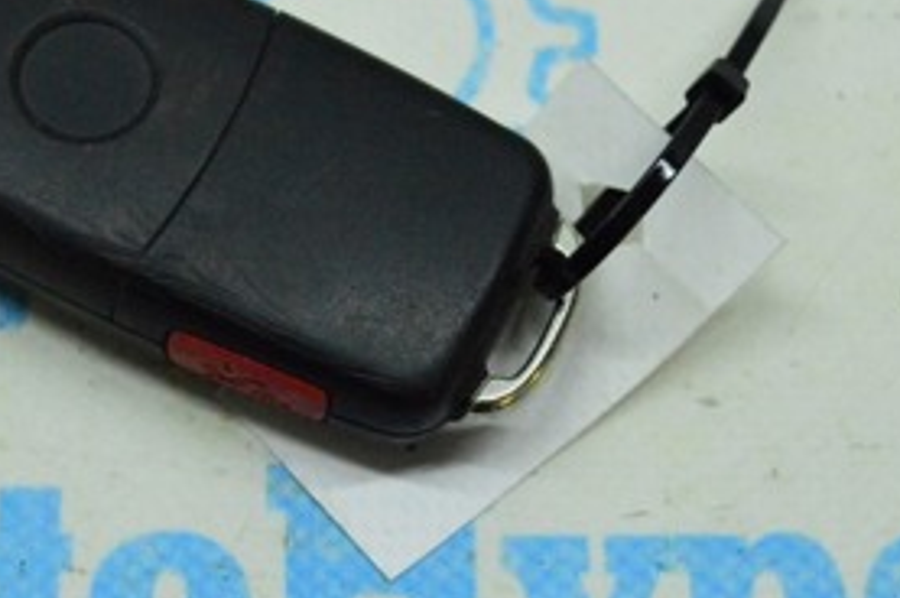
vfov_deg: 12.3
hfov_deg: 18.4
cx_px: 322
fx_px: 2772
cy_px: 223
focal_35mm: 111
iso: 6400
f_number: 4.5
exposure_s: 1/1000
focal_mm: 32
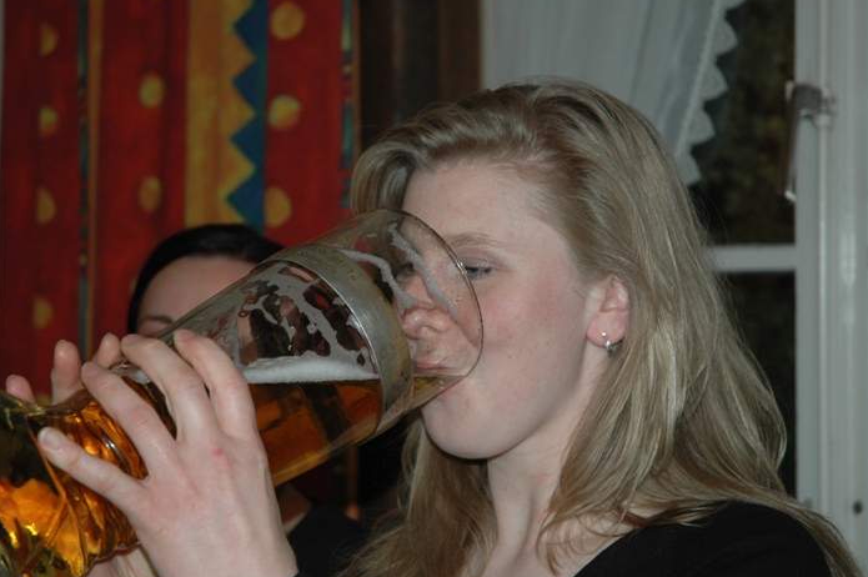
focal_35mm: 107
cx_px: 477
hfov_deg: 19.1
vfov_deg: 12.8
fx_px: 2577
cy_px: 301
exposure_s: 1/60
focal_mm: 62
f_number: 4.5
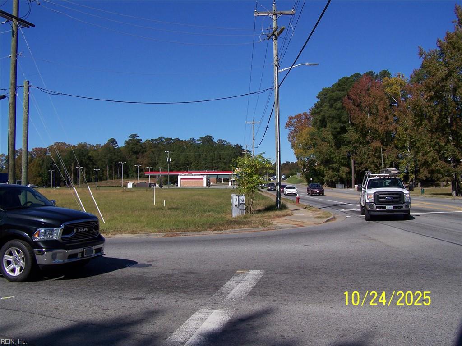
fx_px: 507
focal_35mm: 38
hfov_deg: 49.0
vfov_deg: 37.7
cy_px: 173
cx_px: 231
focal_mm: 6.3
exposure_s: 1/800
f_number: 4
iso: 64
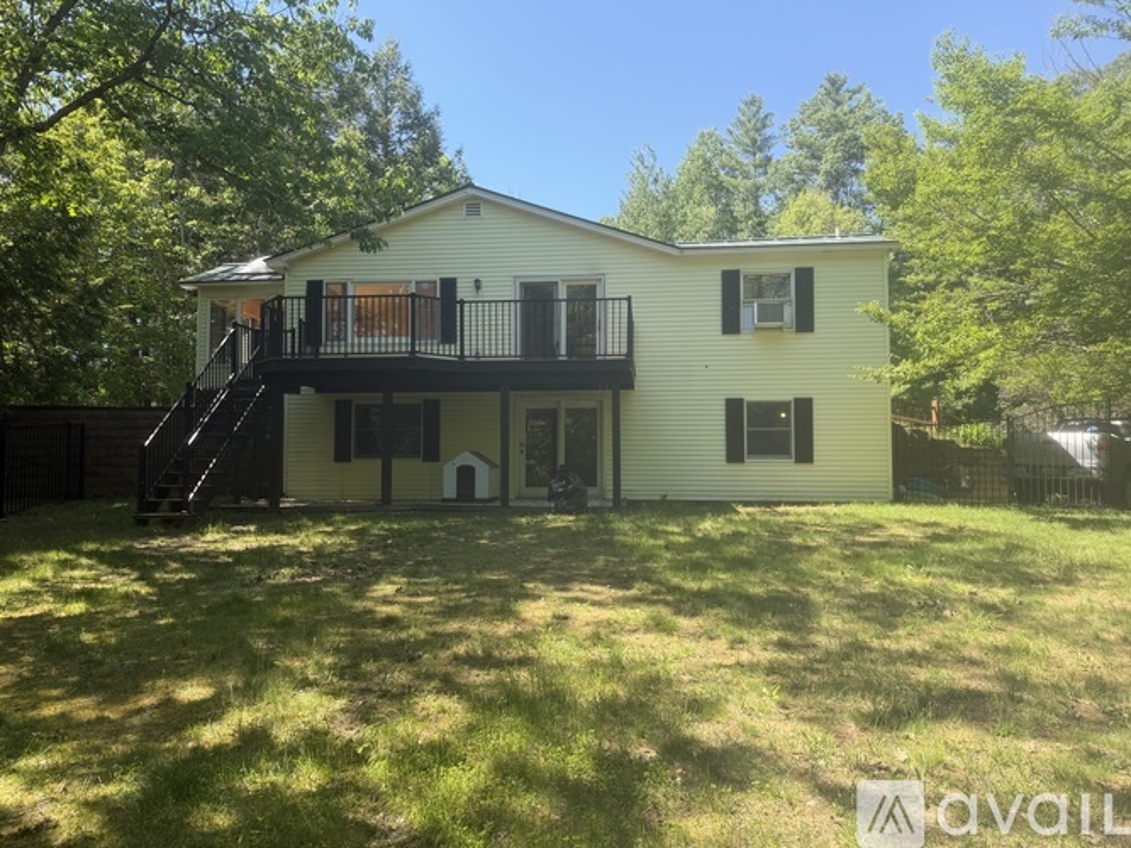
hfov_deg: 71.6
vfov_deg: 56.8
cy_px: 424
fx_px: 784
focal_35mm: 24
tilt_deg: +3.2
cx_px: 566
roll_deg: +0.0
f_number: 1.78
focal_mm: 6.76
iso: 80
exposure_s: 1/868
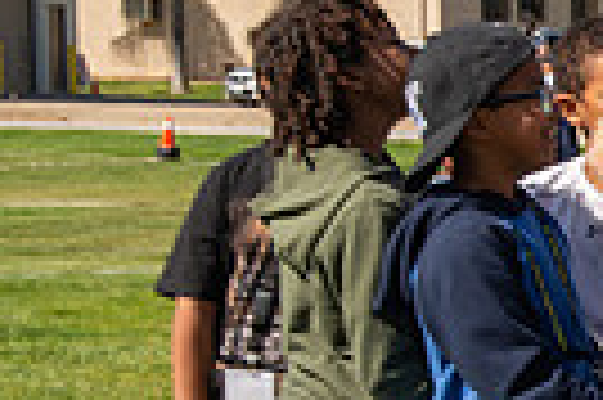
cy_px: 324
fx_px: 2961
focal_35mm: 177
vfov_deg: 7.7
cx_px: 959
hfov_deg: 11.1
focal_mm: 38
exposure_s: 1/100
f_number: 11
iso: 100
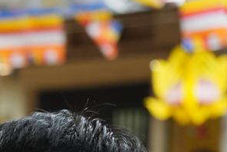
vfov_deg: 6.7
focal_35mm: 198
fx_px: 1246
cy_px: 299
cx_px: -201
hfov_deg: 9.8
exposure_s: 1/160
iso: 3200
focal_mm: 48.9
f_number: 2.8
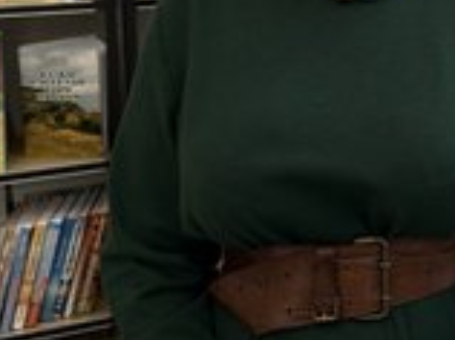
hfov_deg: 27.1
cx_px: 492
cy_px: -29
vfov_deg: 21.1
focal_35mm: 66
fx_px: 866
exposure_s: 1/121
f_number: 1.5
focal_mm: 5.7
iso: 100
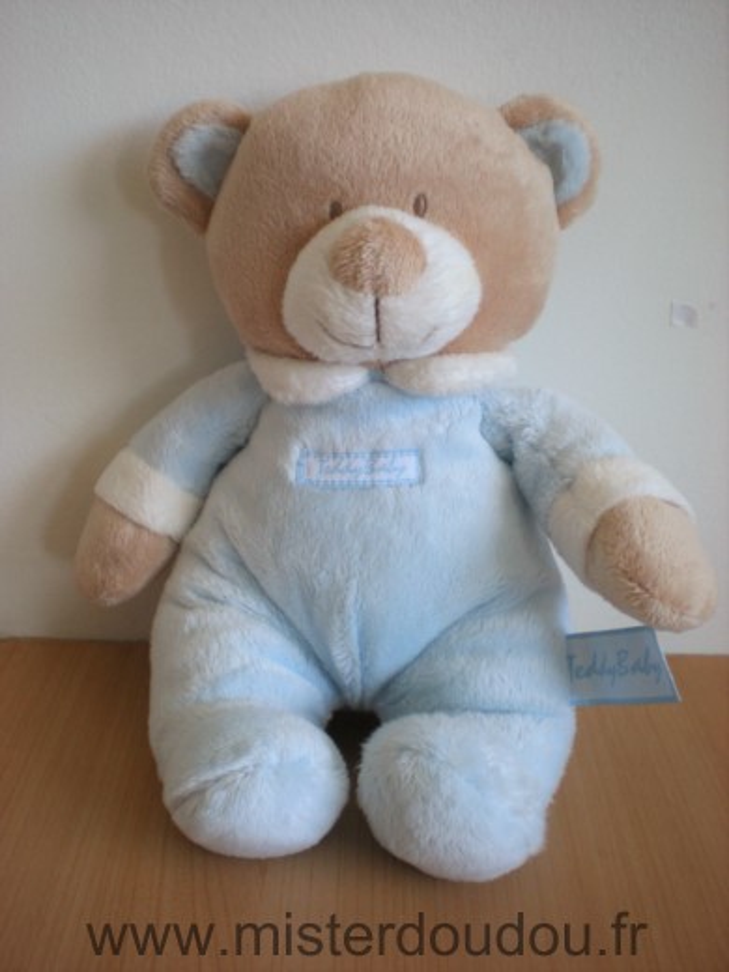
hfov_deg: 37.7
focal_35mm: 38
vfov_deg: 49.0
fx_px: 1067
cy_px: 486
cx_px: 364
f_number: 3.1
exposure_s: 1/57.5
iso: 137
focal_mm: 6.3
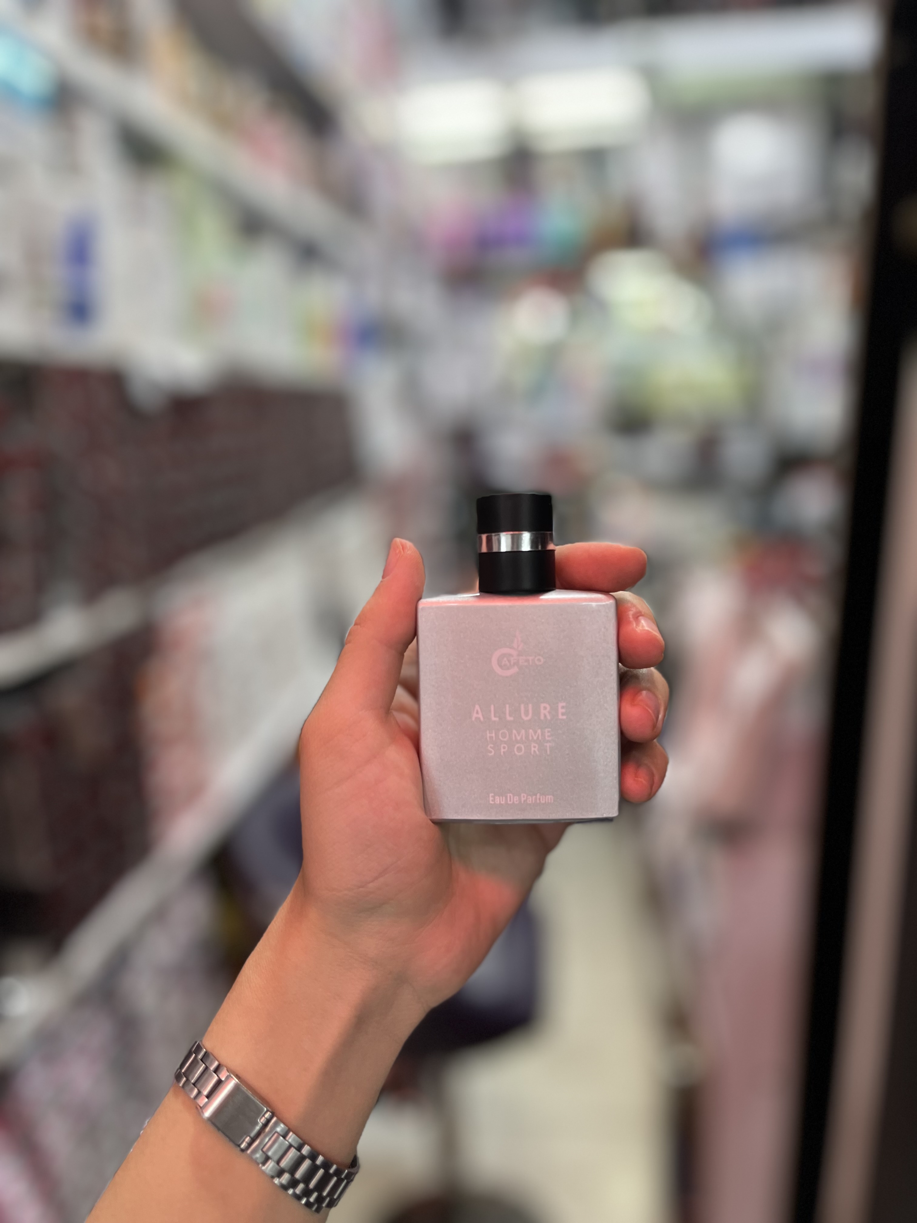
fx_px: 918
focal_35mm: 26
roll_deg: +2.5
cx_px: 458
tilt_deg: -12.0
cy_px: 612
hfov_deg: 53.1
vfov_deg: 67.3
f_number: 1.6
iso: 64
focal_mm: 5.1
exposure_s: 1/100
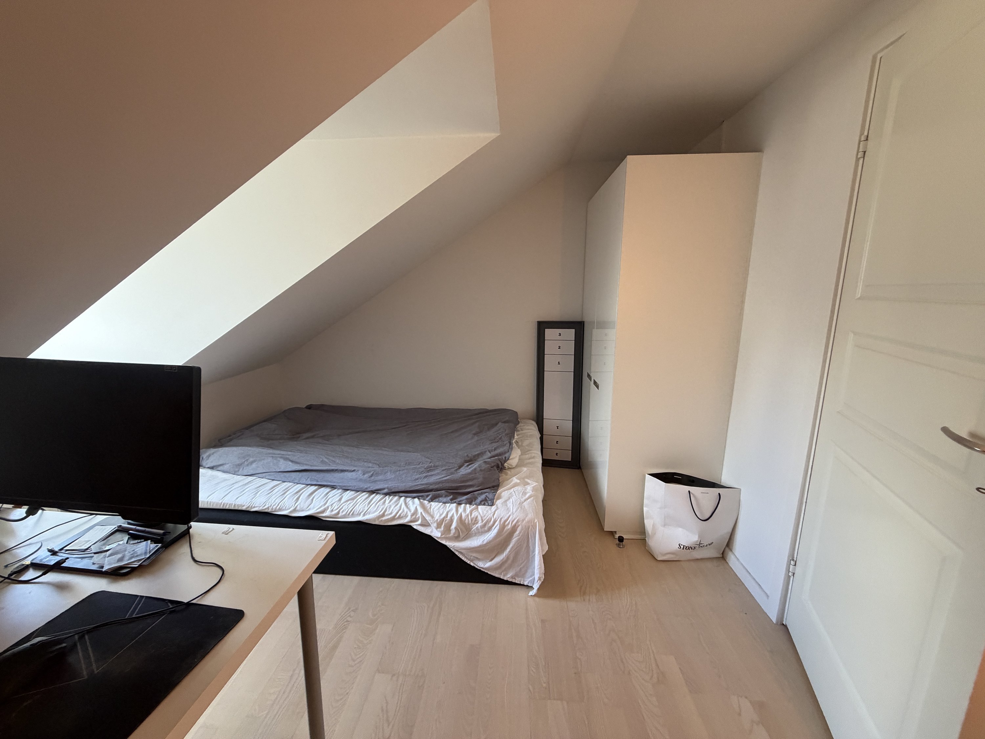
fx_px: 398
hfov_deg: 102.1
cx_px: 492
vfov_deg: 85.7
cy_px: 370
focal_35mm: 14
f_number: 2.2
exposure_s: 1/101
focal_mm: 2.22
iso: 320
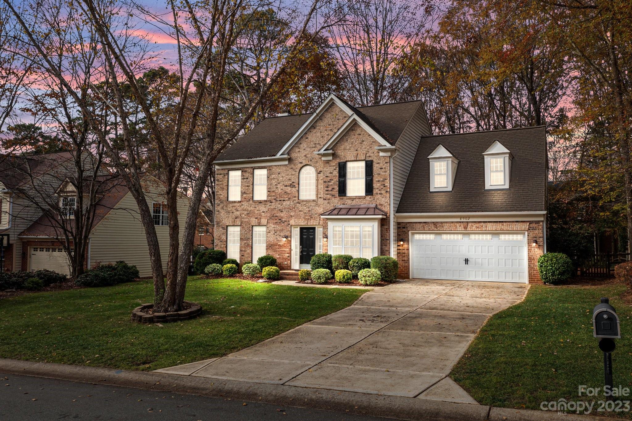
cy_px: 210
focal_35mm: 28
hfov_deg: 65.5
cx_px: 316
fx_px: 491
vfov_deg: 46.4
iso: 100
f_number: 4.5
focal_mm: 10.26
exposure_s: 1/200
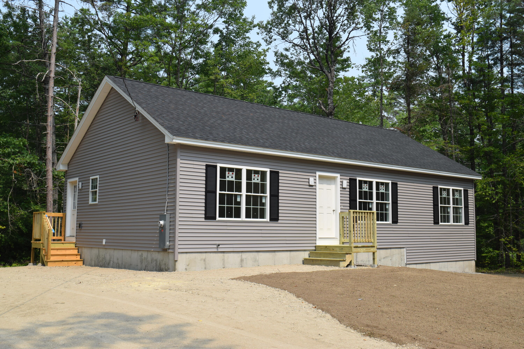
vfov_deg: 35.5
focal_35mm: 38
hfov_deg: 51.3
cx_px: 262
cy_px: 174
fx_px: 546
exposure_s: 1/400
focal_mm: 25
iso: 200
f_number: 10
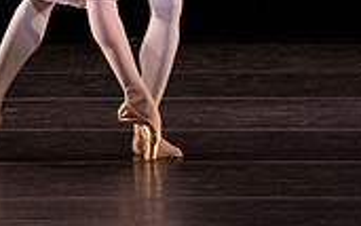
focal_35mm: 1164
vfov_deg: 1.1
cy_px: -170
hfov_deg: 1.8
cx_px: 72
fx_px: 11456
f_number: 5.6
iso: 20000
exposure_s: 1/400
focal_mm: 336
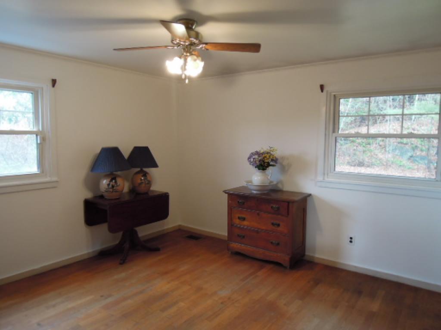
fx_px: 306
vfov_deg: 56.8
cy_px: 165
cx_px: 220
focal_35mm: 24
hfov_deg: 71.6
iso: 200
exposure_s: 1/30
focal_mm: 4.3
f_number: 2.8
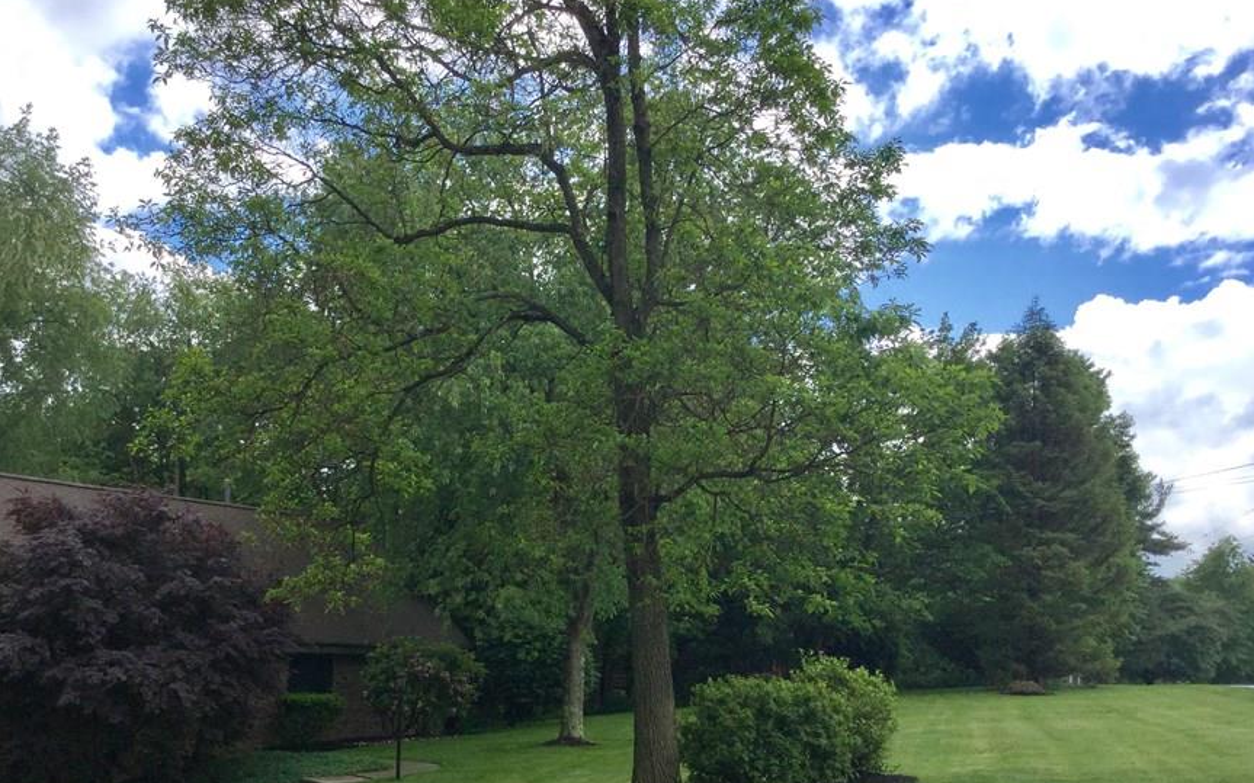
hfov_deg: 50.3
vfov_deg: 32.6
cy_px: 474
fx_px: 1333
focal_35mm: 39
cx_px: 580
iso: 25
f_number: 2.4
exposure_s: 1/1072
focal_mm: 3.3
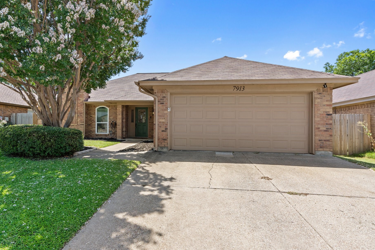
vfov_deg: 64.4
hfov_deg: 86.6
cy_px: 135
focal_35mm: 19
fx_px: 198
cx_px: 166
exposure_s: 1/15
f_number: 9
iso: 100
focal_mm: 17
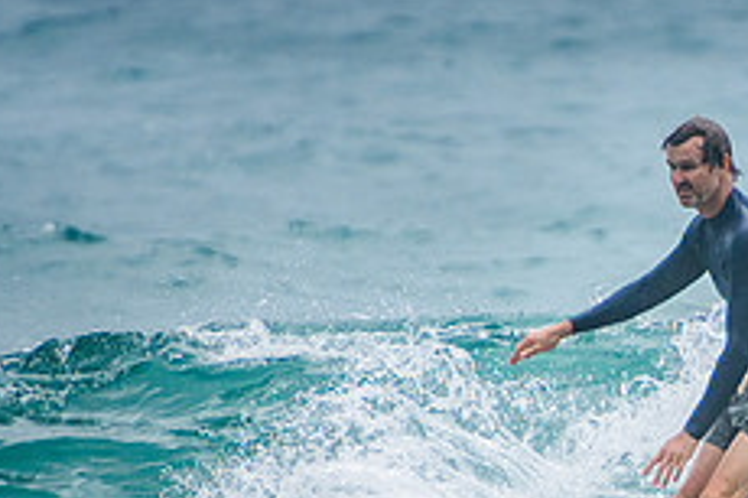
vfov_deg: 0.9
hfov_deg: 1.4
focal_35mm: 1516
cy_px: 561
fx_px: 31476
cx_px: 842
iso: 400
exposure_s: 1/2000
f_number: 5.6
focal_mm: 400
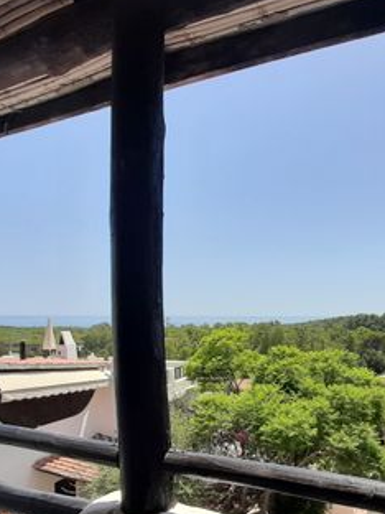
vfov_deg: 68.1
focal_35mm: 25
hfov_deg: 53.0
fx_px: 371
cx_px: 278
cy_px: 326
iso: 40
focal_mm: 1.42
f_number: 2.2
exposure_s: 1/1534
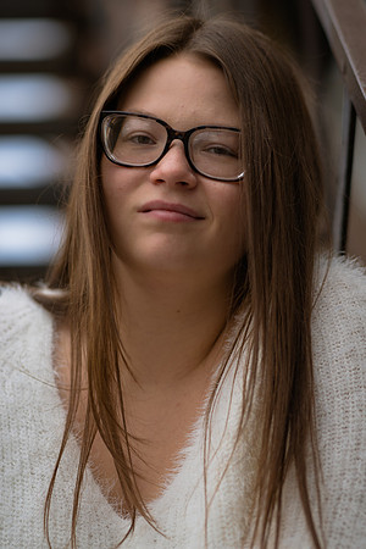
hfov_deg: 8.7
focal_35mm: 157
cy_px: 274
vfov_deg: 13.1
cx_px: 183
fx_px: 2394
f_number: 2
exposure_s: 1/640
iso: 64
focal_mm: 105
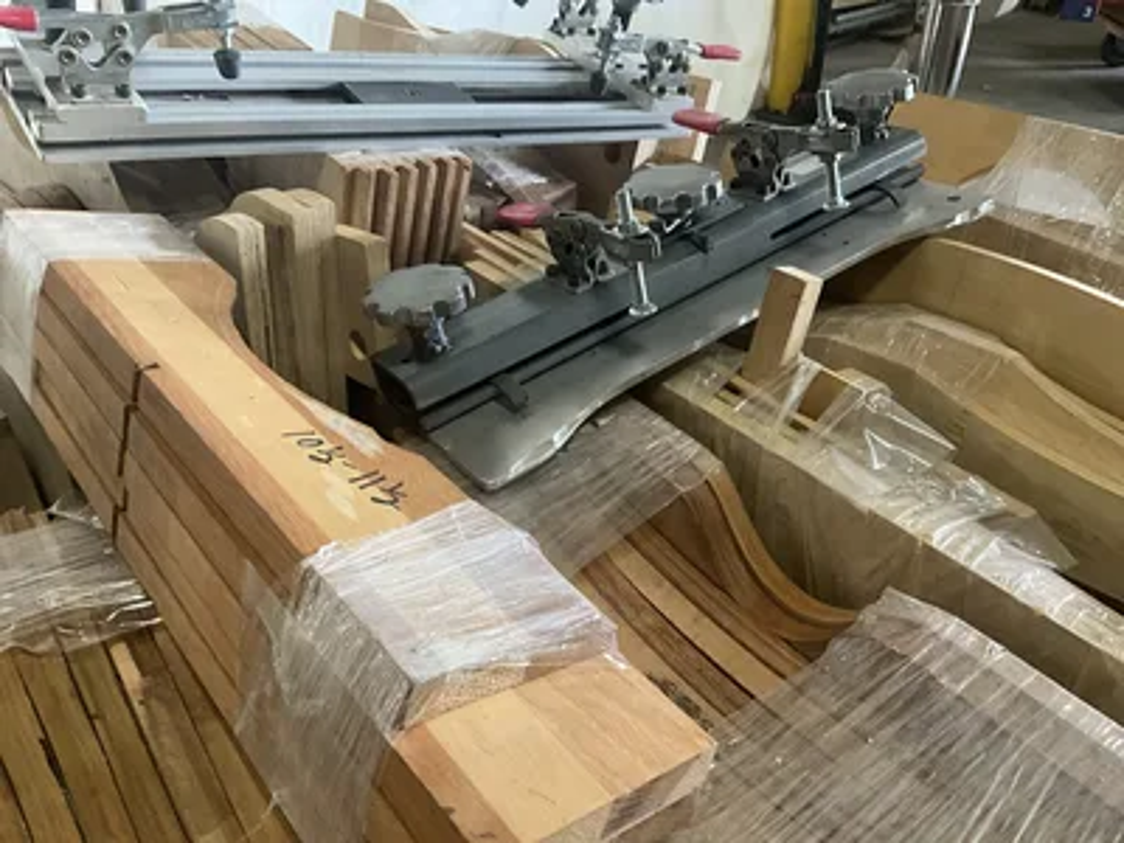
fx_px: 942
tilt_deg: -34.1
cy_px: 422
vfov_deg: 48.2
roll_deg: -0.3
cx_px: 562
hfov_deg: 61.7
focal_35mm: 29
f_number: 1.8
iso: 200
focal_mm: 3
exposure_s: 1/60
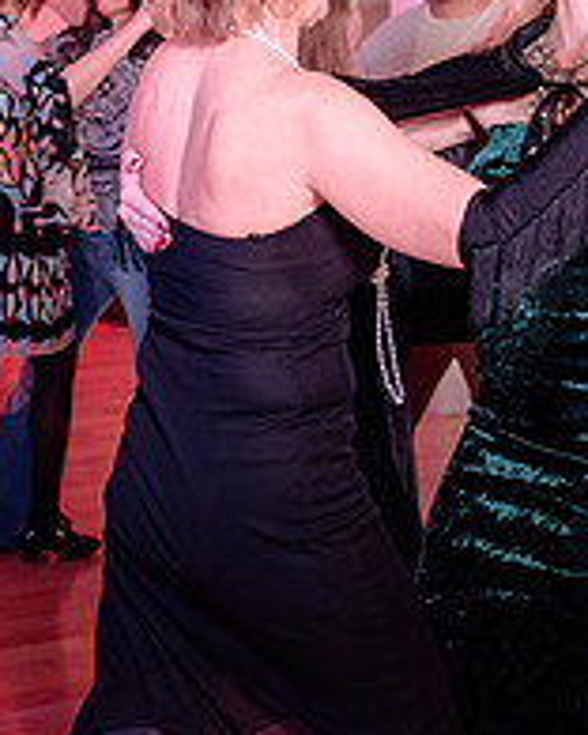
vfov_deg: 19.9
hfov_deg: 16.0
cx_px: 257
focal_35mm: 96
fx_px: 2088
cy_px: 249
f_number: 2.8
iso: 800
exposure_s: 1/100
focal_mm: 29
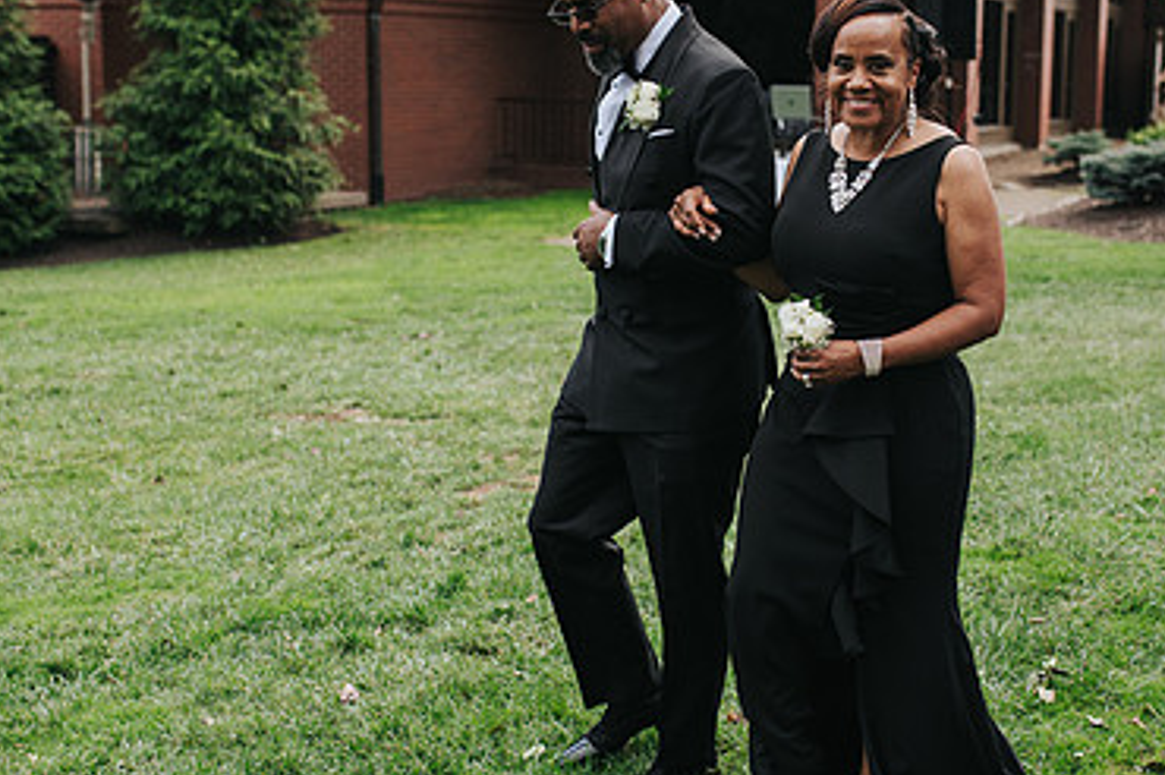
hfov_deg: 34.4
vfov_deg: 23.3
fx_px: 1875
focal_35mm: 58
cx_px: 720
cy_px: 362
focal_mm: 35
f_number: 2.8
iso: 250
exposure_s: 1/2000
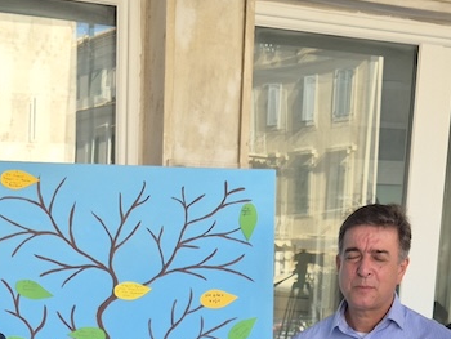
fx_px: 1095
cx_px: 122
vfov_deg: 15.6
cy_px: 565
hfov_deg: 23.1
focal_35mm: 84
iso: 25
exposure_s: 1/194
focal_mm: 5.4
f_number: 1.8
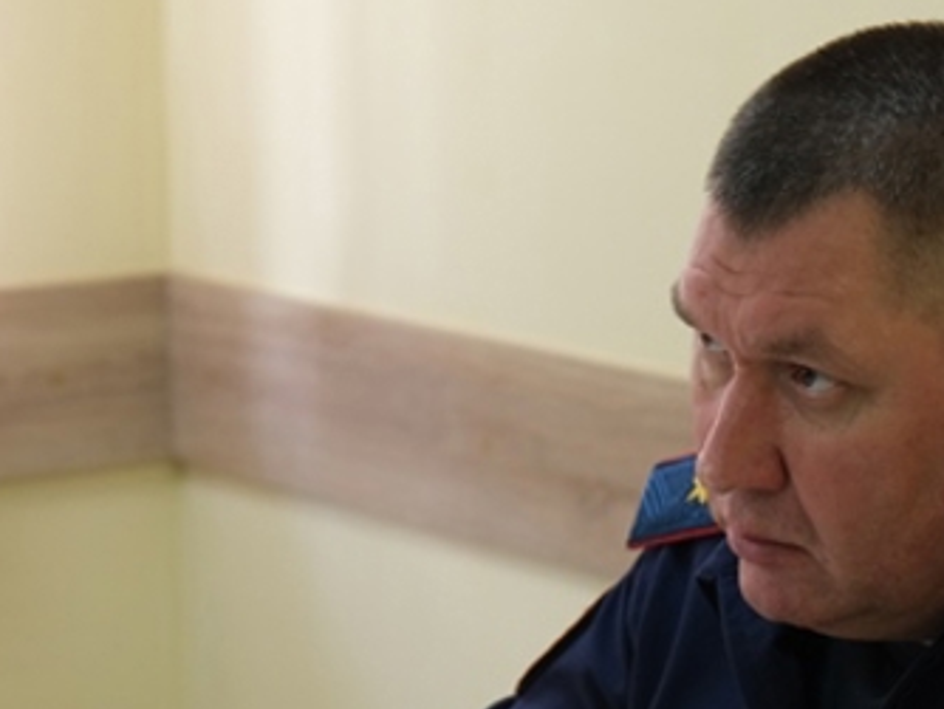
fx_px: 3766
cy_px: 686
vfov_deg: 10.7
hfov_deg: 14.2
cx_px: 807
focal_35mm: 138
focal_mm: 42.9
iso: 400
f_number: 4
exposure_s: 1/60
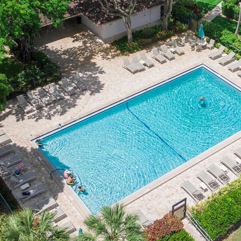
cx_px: 157
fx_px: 449
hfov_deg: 29.9
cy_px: 107
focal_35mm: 57
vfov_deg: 30.0
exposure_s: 1/1250
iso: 100
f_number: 3.5
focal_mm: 7.23
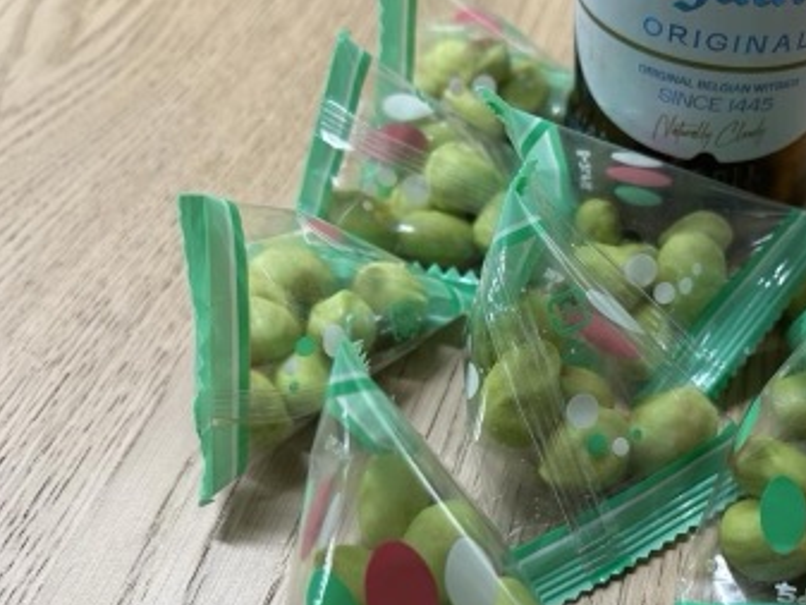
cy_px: 407
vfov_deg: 38.2
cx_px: 560
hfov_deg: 49.0
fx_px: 862
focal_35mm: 37
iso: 125
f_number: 1.5
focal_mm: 5.7
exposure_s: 1/120
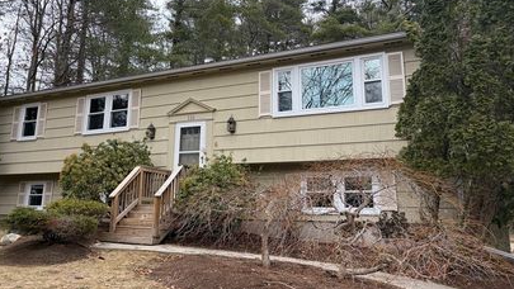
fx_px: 477
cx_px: 212
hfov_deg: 56.3
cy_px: 97
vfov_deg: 33.5
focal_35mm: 35
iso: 64
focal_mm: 5.96
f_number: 1.6
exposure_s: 1/907
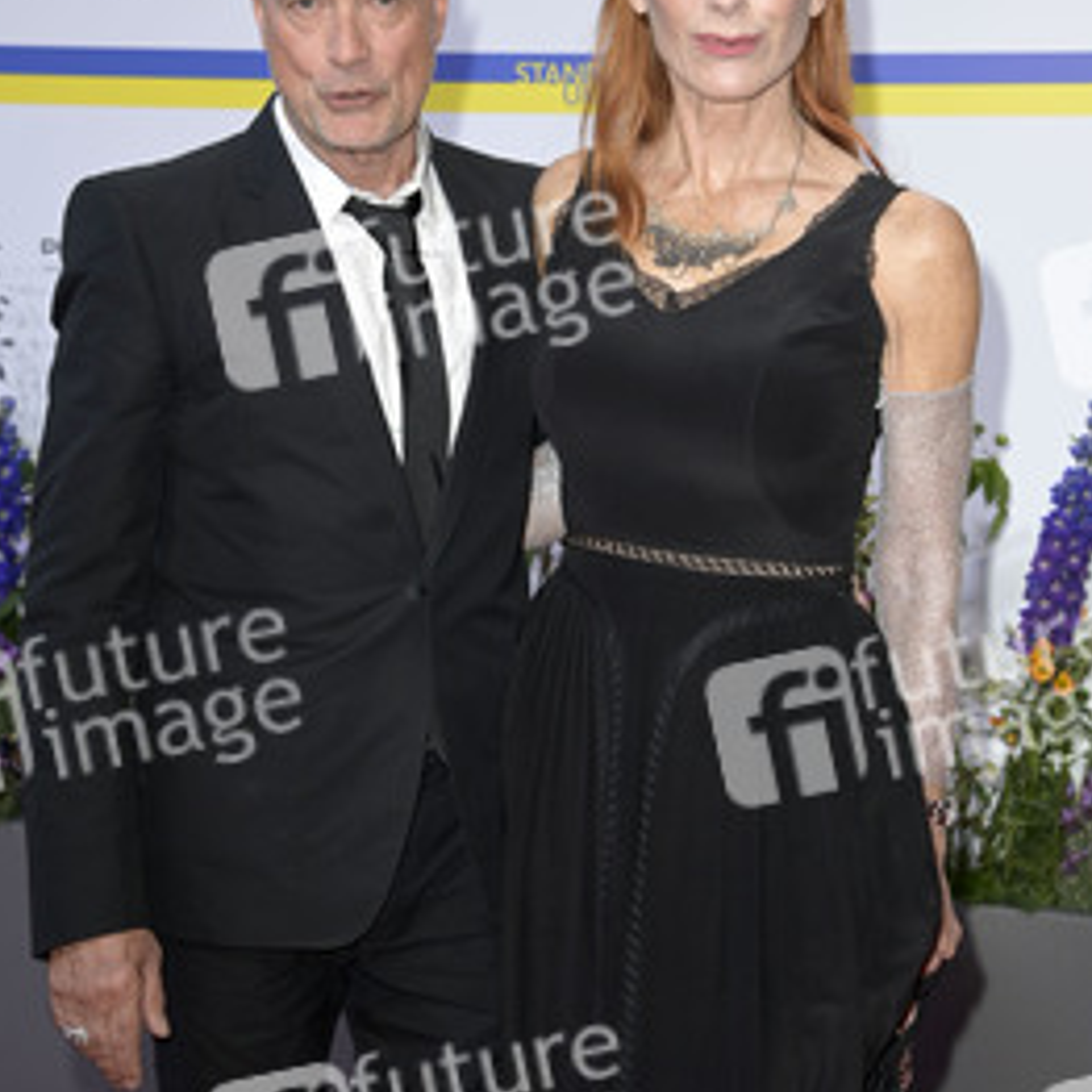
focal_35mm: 88
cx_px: 542
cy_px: 500
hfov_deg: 19.7
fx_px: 3141
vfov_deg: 19.7
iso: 640
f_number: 6.3
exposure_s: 1/250
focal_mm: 68
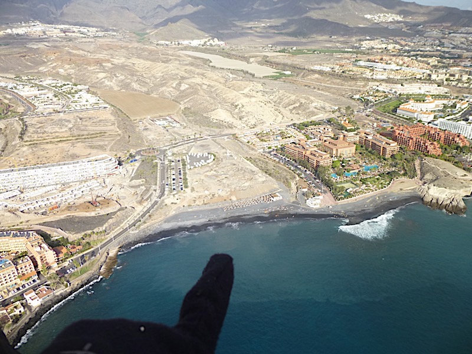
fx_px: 341
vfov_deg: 54.9
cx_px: 236
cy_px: 177
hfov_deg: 69.4
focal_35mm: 25
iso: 100
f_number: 3.1
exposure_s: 1/1000
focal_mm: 4.5
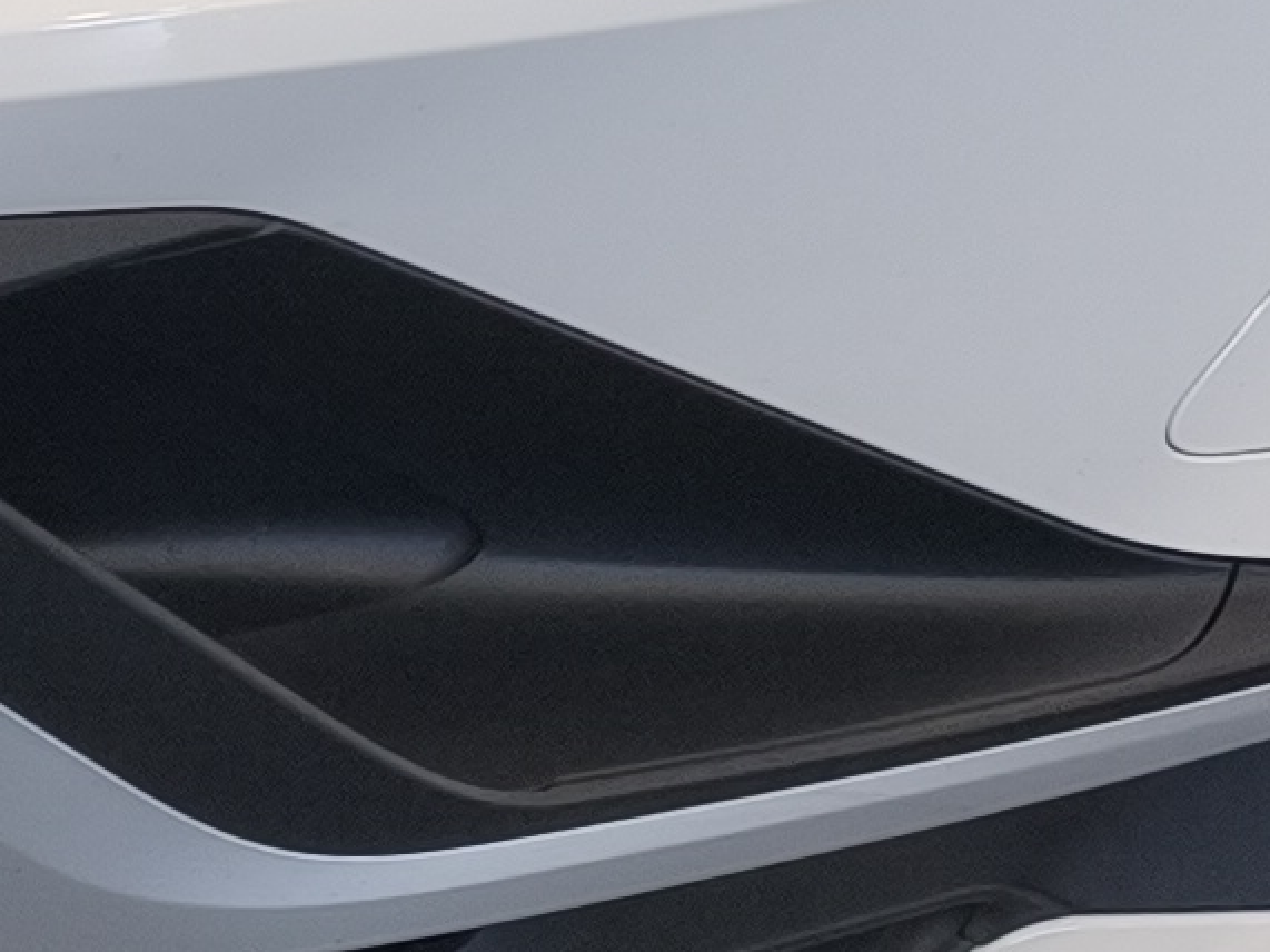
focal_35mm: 165
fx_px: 6052
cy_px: -1181
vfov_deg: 8.4
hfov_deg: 10.8
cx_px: -1388
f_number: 1.62
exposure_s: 1/99.9
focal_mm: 6.45
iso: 160
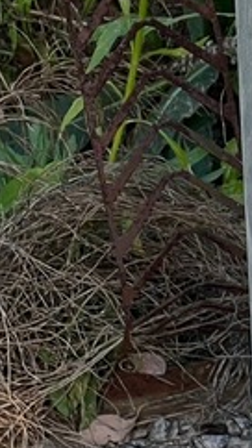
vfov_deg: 7.7
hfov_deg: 4.2
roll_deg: -0.6
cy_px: -83
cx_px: 737
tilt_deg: -28.4
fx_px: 3293
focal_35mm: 277
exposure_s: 1/157
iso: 32
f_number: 2.8
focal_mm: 9
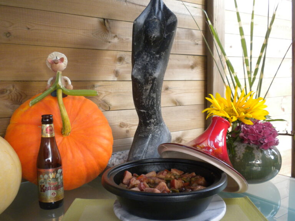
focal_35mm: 37
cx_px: 148
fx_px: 315
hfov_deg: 50.1
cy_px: 110
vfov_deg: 38.7
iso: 260
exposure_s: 1/56.8
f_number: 3.5
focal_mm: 6.6
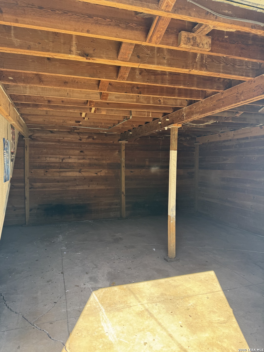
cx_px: 132
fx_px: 244
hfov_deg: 56.8
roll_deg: -1.0
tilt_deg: -5.1
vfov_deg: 71.6
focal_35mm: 24
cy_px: 176
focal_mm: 6.76
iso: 80
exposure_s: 1/311
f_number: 1.78
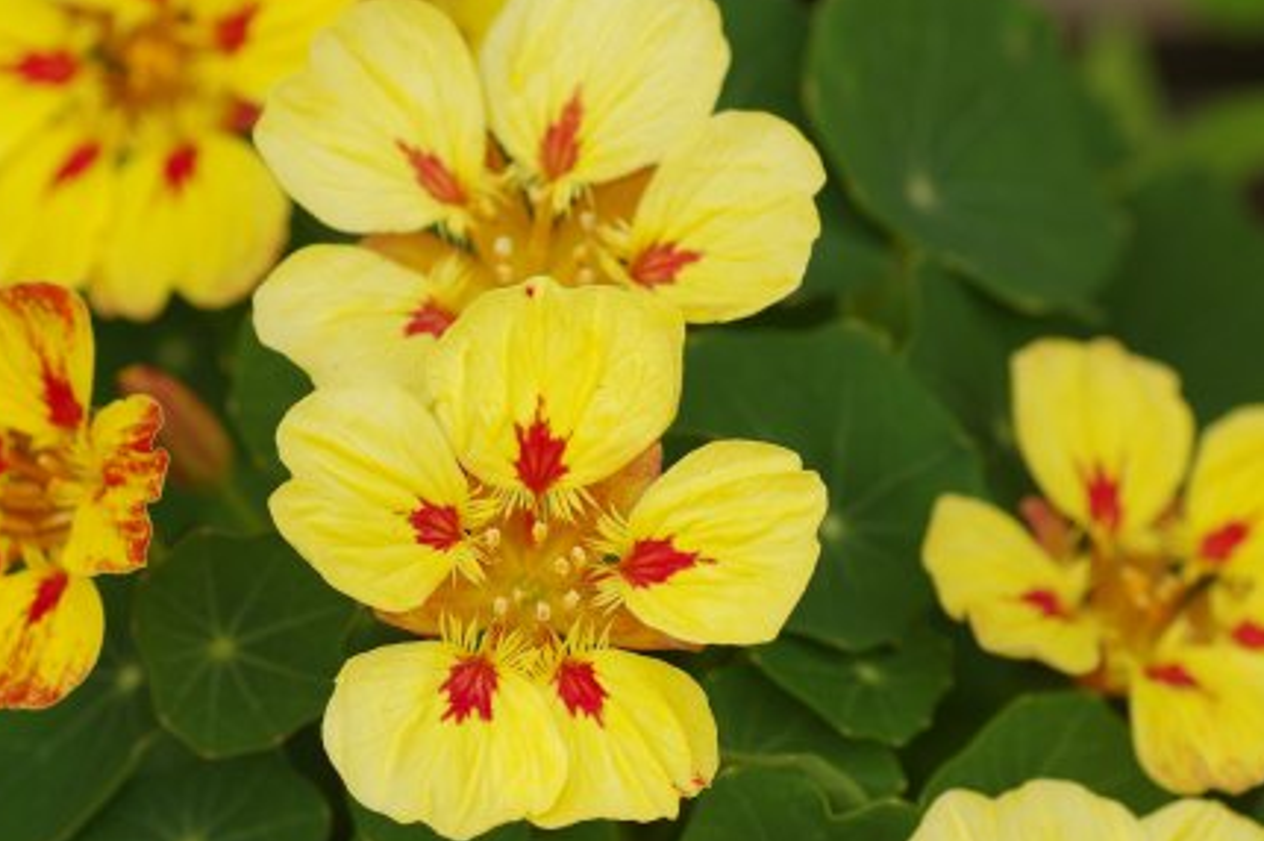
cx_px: 532
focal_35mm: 192
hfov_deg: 10.7
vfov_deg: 7.1
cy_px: 578
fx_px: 6736
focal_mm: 90
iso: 100
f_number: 4.5
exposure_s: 1/250
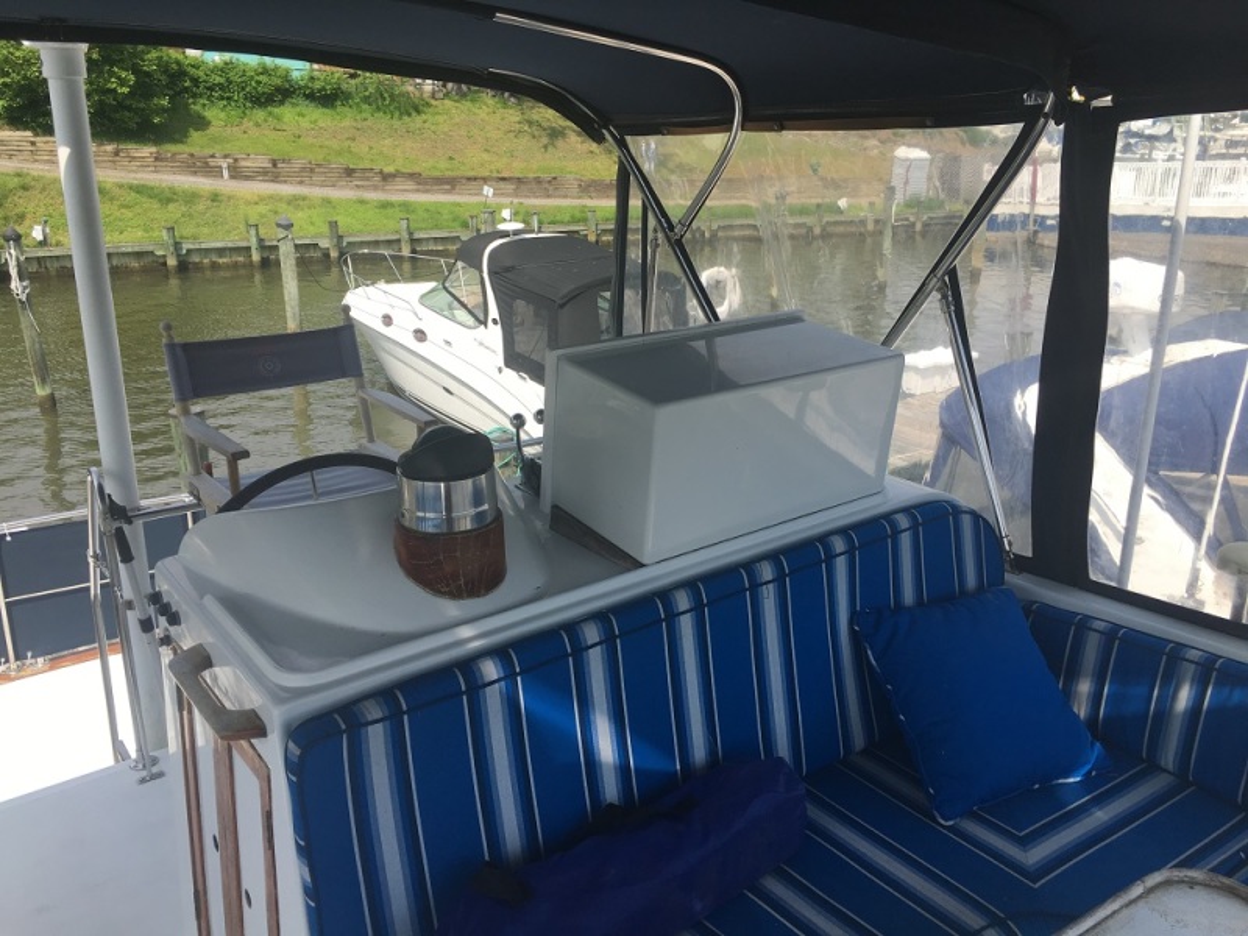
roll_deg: +0.1
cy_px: 468
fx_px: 1046
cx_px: 624
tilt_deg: -18.6
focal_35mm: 29
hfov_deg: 61.7
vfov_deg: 48.2
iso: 25
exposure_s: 1/986
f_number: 2.2
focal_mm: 4.15
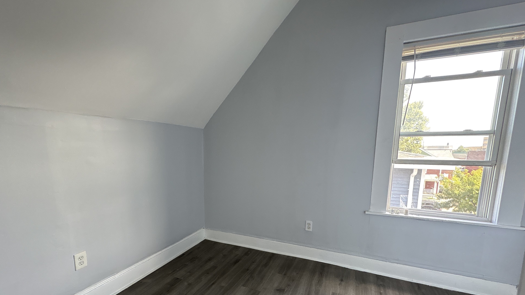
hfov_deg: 99.3
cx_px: 252
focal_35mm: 16
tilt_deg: -7.9
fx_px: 223
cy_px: 183
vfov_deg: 66.2
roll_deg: +0.8
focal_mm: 2.22
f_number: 2.2
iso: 250
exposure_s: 1/94
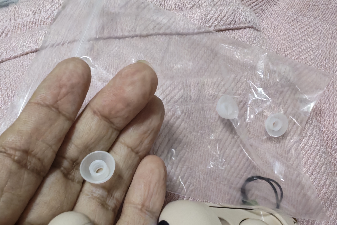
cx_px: 167
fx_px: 318
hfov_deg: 55.8
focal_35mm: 34
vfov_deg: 38.6
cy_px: 141
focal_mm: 1.96
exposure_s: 1/25
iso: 800
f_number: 2.2
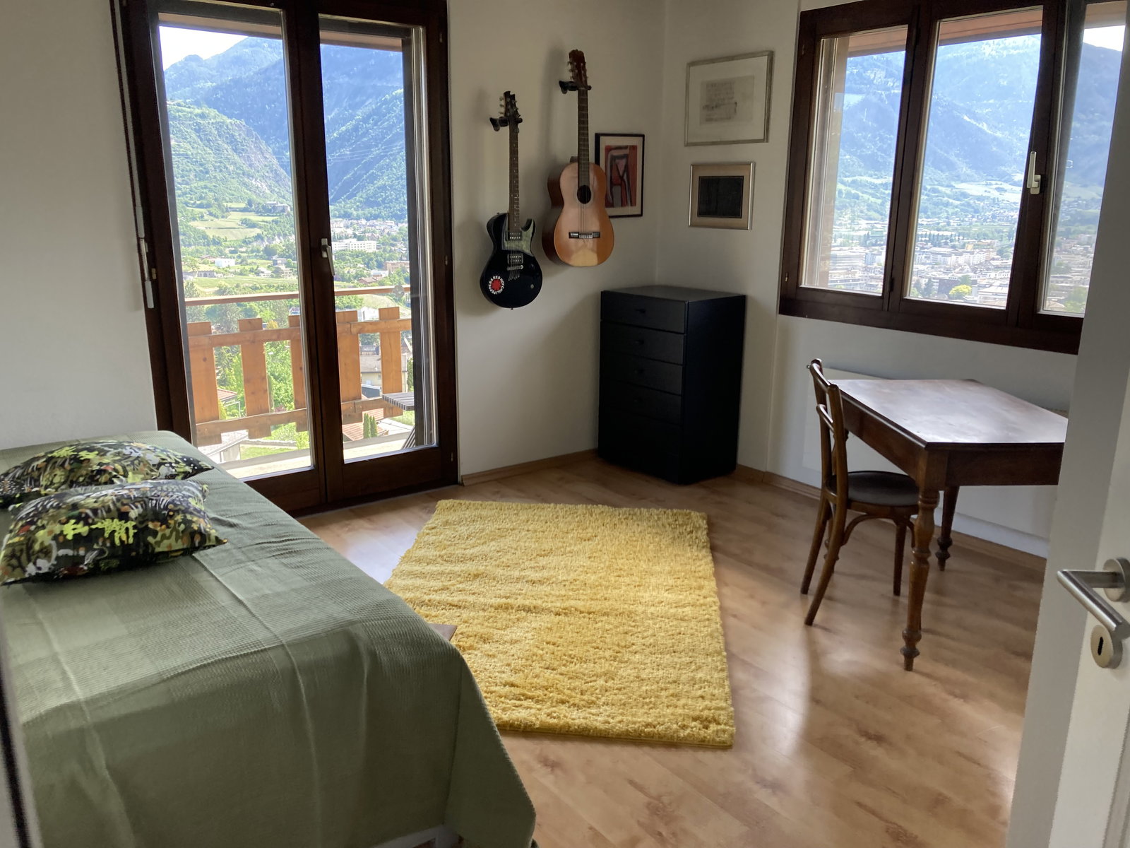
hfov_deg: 63.4
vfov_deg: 49.7
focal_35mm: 28
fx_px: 914
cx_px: 565
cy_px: 424
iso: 40
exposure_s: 1/121
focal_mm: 3.99
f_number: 1.8
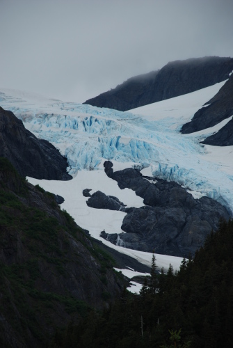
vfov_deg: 10.1
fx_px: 1959
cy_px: 174
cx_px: 116
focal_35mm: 202
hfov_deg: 6.8
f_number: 5.6
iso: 100
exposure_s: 1/200
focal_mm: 135
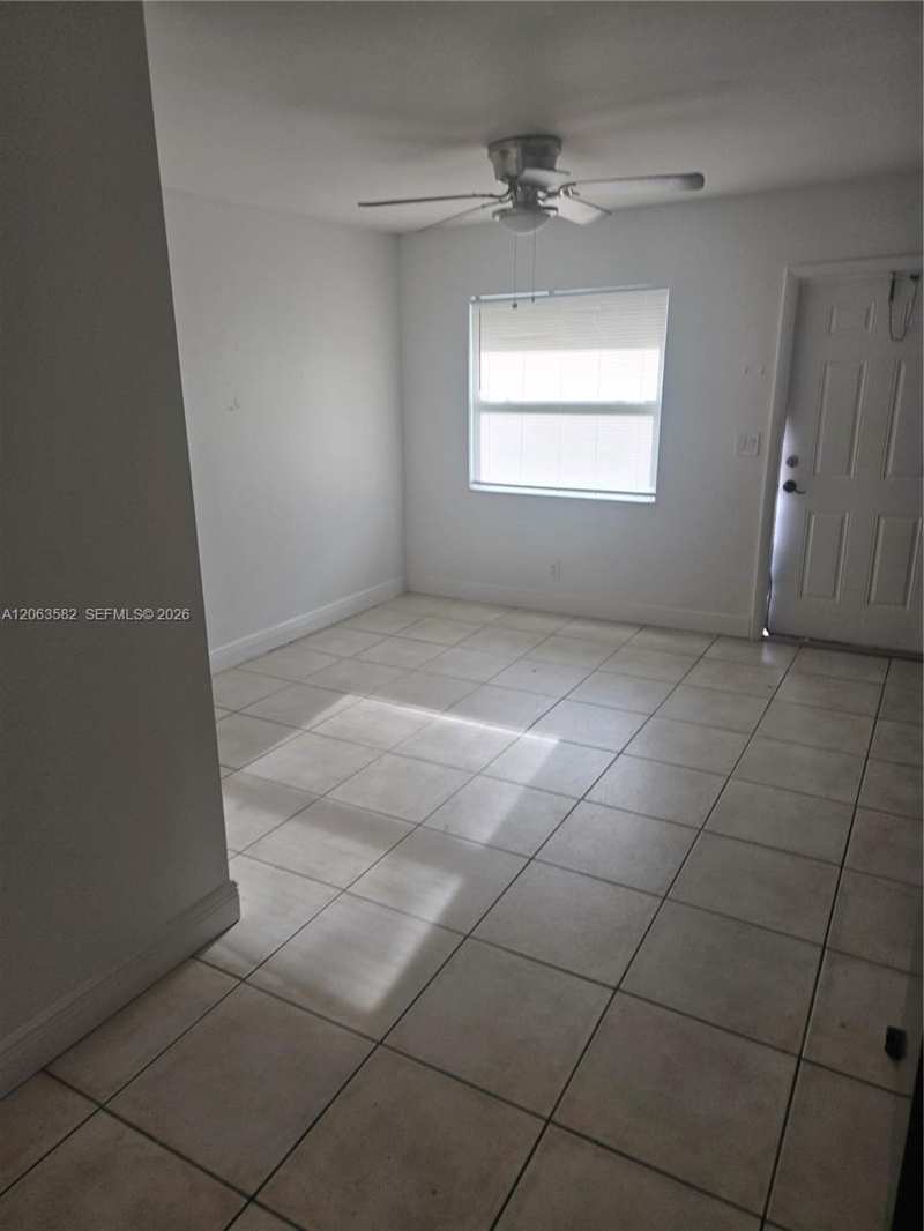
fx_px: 818
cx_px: 462
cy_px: 616
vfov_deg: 73.9
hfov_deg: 58.9
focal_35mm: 23
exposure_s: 1/120
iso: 80
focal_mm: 5.4
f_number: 1.8
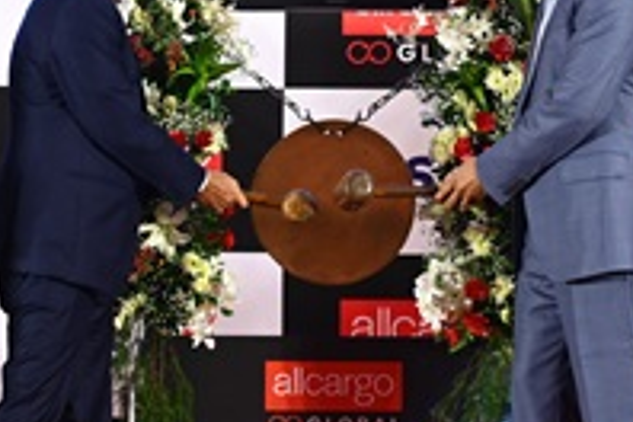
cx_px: 336
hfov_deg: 9.7
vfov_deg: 6.5
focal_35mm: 212
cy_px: 77
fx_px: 3727
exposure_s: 1/160
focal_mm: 70
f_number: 5
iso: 2000
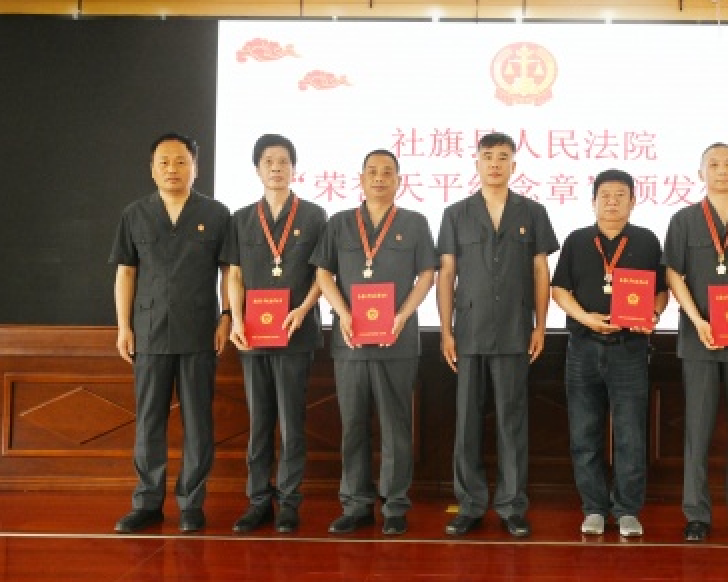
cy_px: 237
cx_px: 510
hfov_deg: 41.2
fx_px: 948
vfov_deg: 34.0
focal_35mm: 44
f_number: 6.3
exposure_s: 1/125
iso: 1600
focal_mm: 31
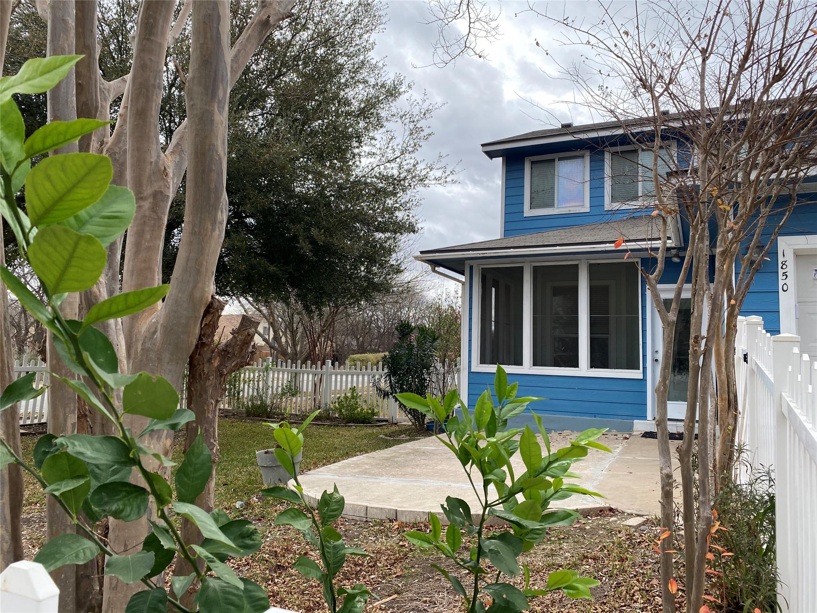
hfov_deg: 67.3
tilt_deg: +6.0
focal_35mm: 26
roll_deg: -2.5
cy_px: 306
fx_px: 614
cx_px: 408
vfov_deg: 53.1
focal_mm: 4.25
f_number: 1.8
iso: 32
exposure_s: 1/409
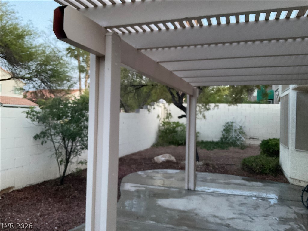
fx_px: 258
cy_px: 116
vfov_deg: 48.2
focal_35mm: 29
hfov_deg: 61.7
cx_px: 154
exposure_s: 1/60
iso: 250
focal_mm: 3
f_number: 1.8
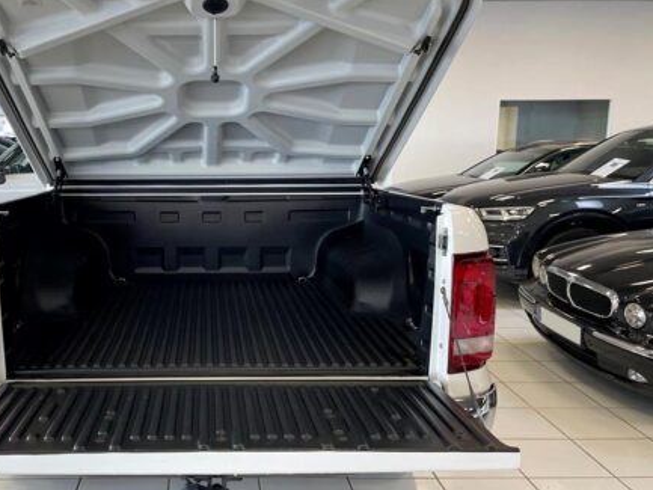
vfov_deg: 39.7
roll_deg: +0.4
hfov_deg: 50.2
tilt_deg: -10.0
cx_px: 204
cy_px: 264
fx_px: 679
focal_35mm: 36
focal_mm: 4.2
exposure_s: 1/121
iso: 125
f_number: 1.6
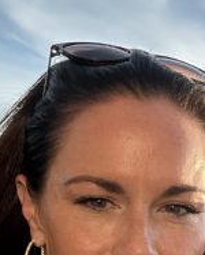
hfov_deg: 15.9
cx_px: 232
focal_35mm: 94
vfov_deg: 19.8
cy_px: 251
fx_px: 712
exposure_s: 1/260
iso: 25
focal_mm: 2.69
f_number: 1.9
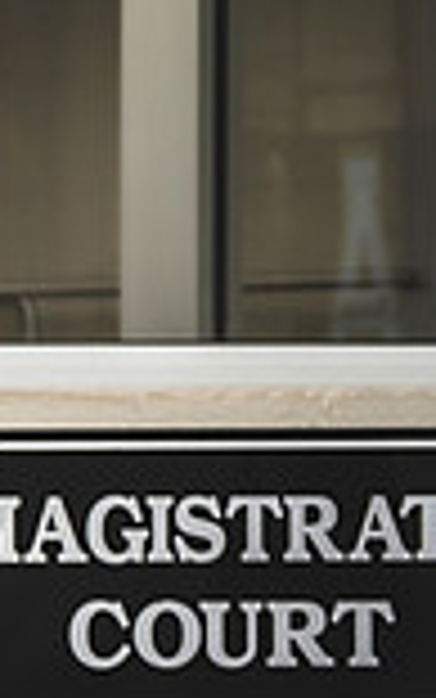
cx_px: -805
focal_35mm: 222
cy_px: 399
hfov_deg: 5.6
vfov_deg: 9.4
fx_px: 4217
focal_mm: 58
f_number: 2.8
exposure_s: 1/160
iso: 500
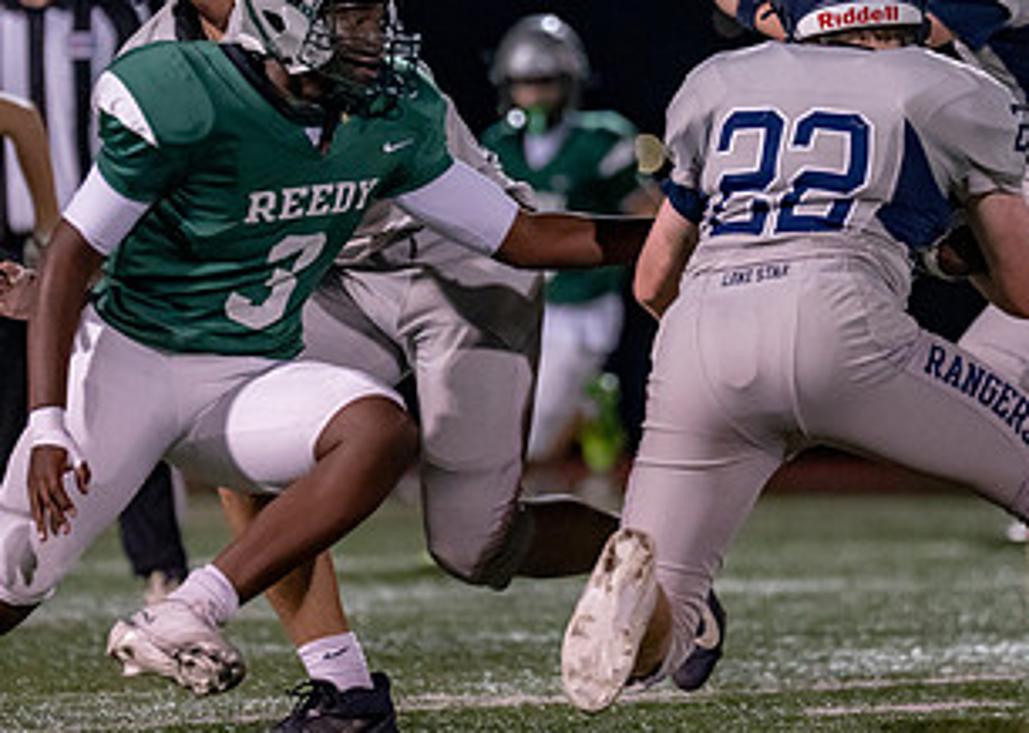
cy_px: 219
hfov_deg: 4.5
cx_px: 435
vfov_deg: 3.2
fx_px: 13169
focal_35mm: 451
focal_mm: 197
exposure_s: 1/1000
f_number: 2.8
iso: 4000
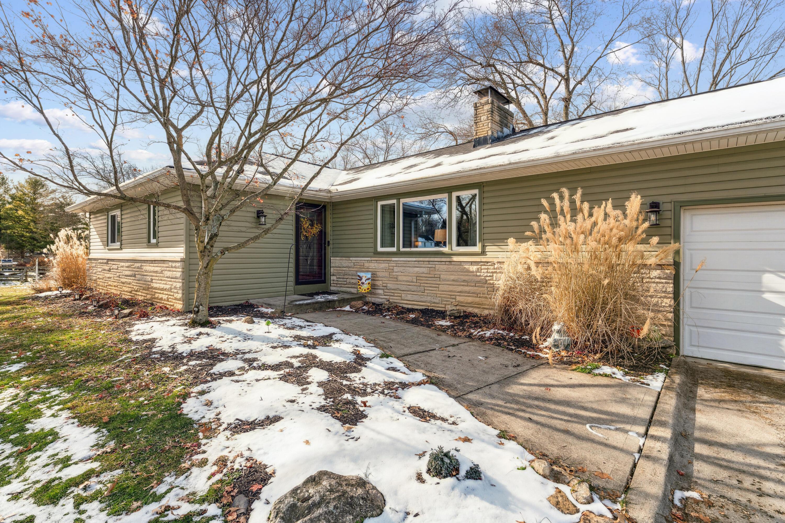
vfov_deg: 70.1
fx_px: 373
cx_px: 392
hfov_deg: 92.9
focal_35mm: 17
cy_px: 262
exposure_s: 1/320
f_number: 6.3
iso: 800
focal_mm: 17.1
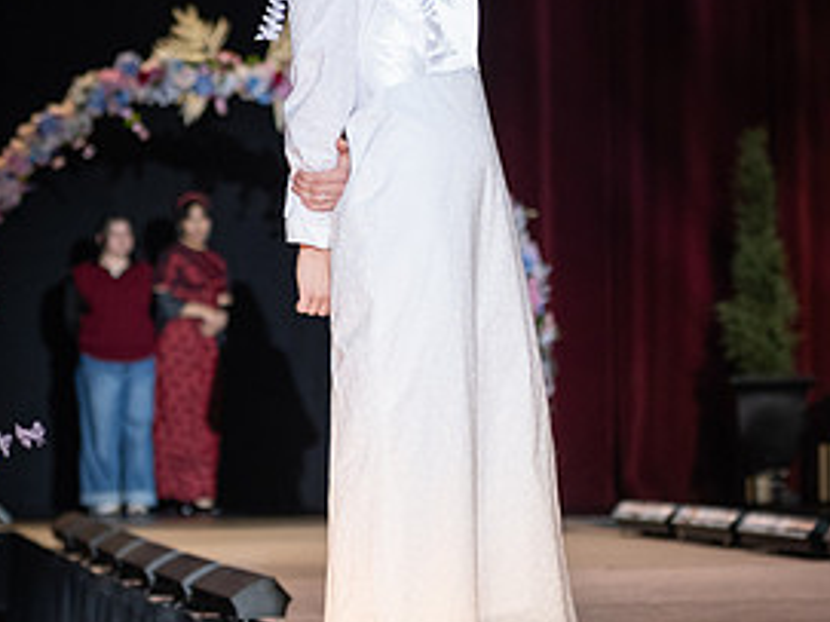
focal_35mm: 181
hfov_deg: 10.9
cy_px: 135
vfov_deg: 8.2
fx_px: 4338
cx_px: 415
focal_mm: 70
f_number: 2.8
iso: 500
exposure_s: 1/800
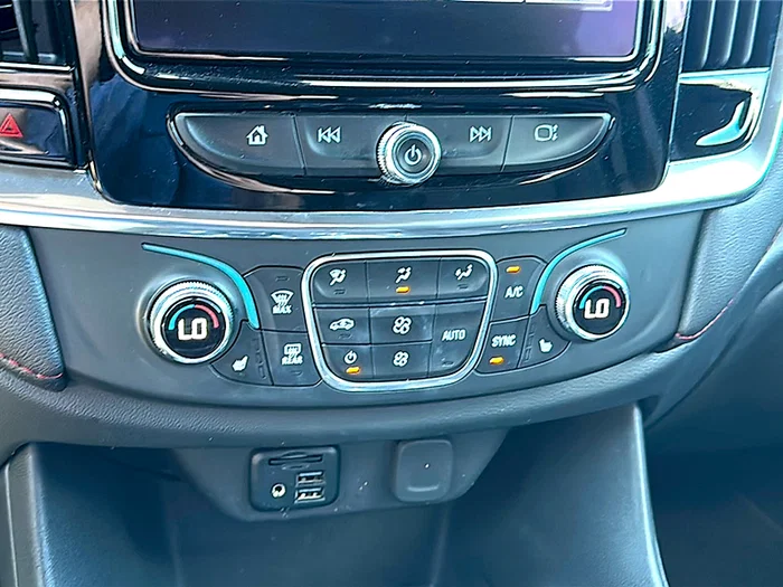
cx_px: 392
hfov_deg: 46.8
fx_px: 905
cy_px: 294
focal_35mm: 40
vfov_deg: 36.0
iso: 200
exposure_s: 1/40
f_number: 1.78
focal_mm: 6.86
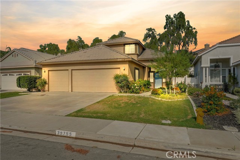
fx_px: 167
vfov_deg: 51.3
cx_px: 120
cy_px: 80
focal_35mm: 25
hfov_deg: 71.5
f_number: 14
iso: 100
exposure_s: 1/125
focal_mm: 25
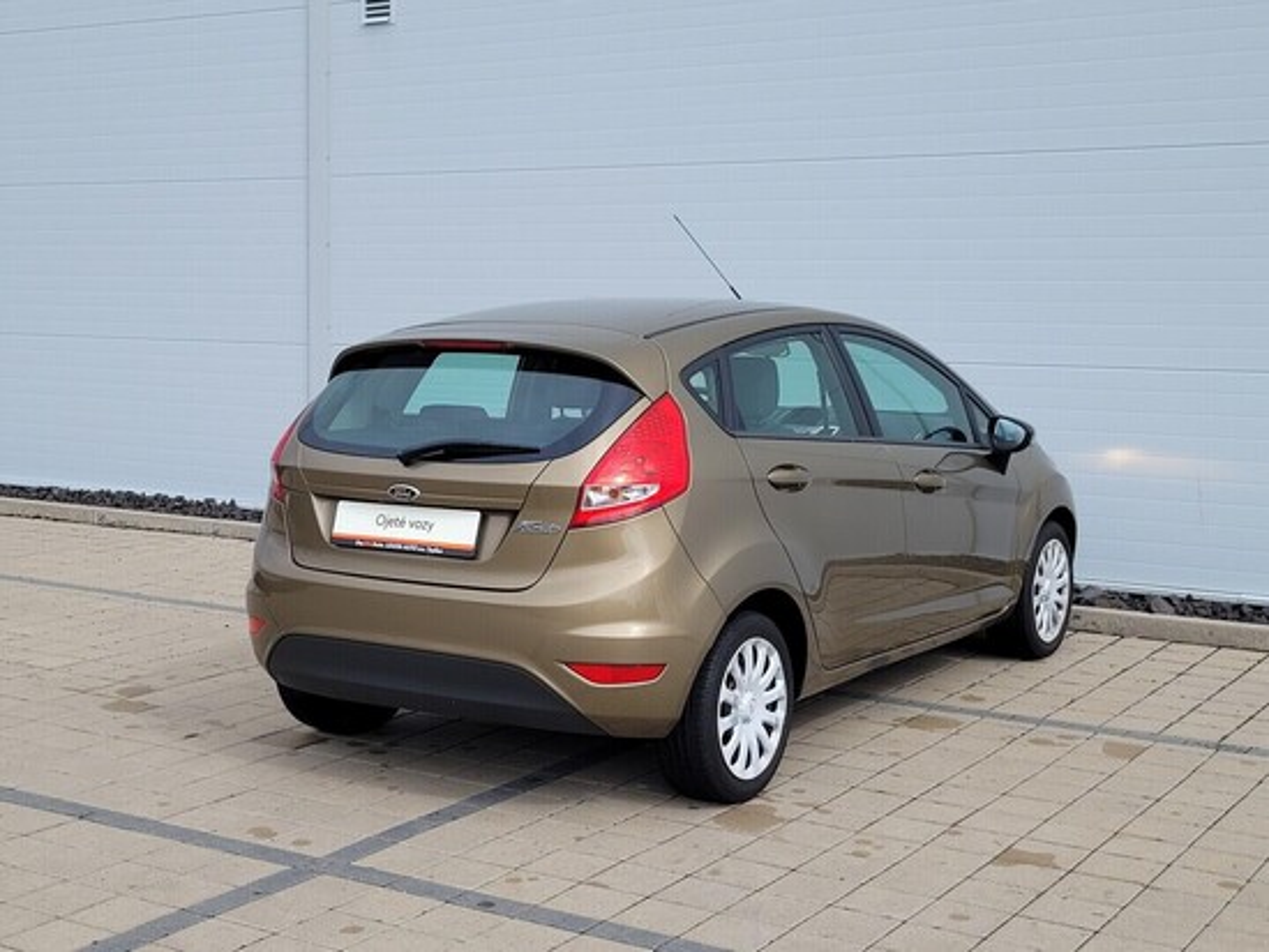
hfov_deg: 67.3
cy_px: 476
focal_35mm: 26
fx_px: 954
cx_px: 634
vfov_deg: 53.1
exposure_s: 1/1756
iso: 40
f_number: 1.8
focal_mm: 5.4
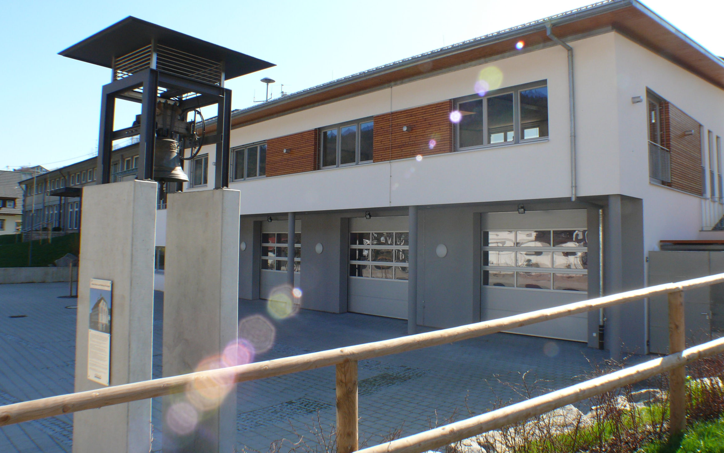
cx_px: 377
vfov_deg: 31.2
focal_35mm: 41
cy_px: 200
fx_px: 809
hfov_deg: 48.2
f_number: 5.6
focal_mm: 7.4
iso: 100
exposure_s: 1/250
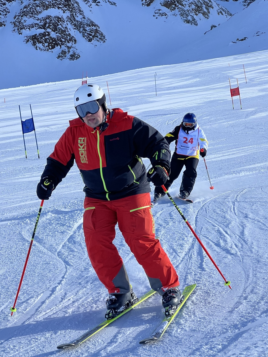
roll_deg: -1.2
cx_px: 129
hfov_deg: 17.2
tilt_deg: +3.4
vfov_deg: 22.8
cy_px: 194
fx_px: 888
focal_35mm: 86
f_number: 2.8
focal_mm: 9
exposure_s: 1/874
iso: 32
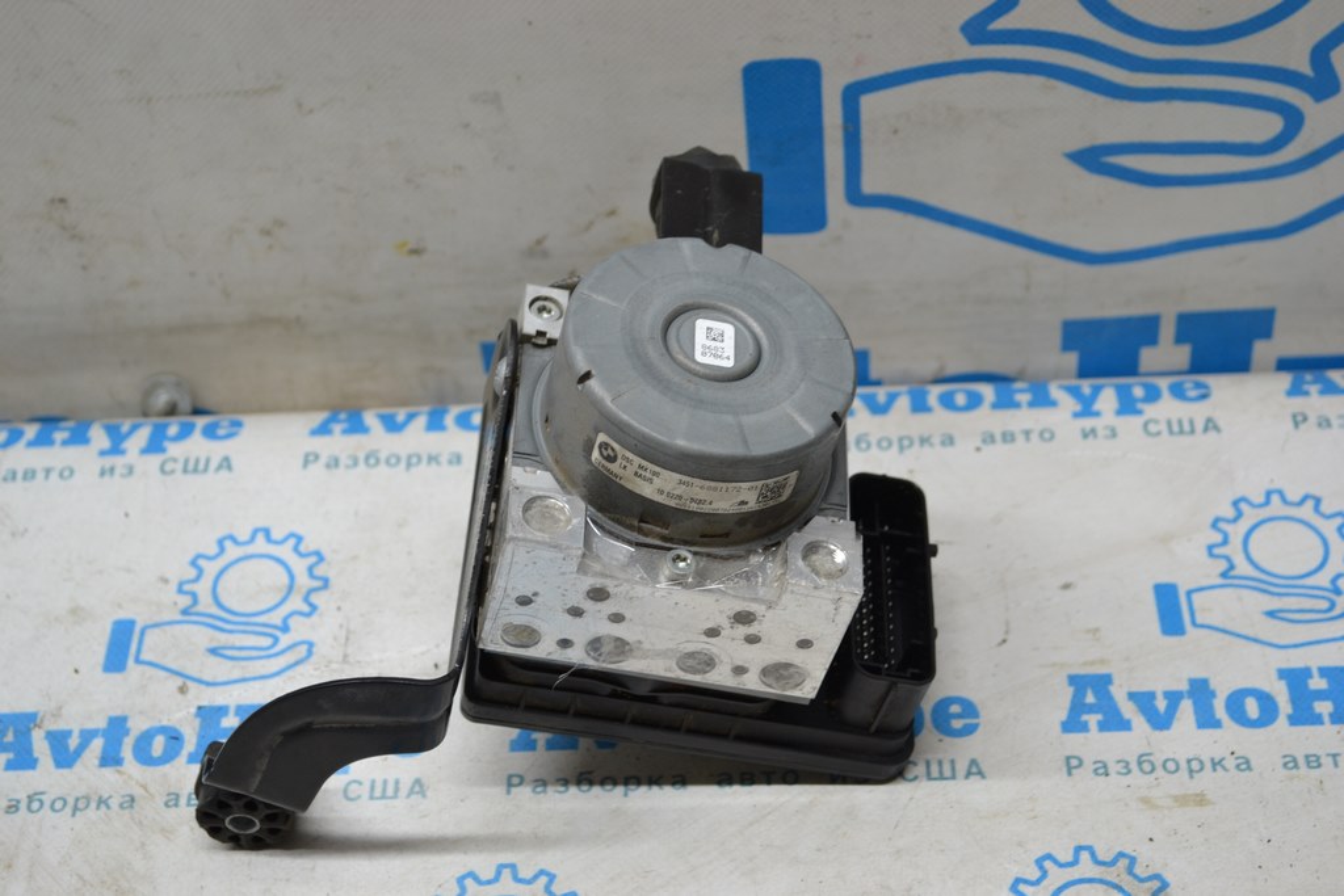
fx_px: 2464
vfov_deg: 20.6
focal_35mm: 66
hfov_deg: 30.5
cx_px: 672
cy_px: 448
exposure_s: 1/60
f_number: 5.3
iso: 450
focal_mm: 44
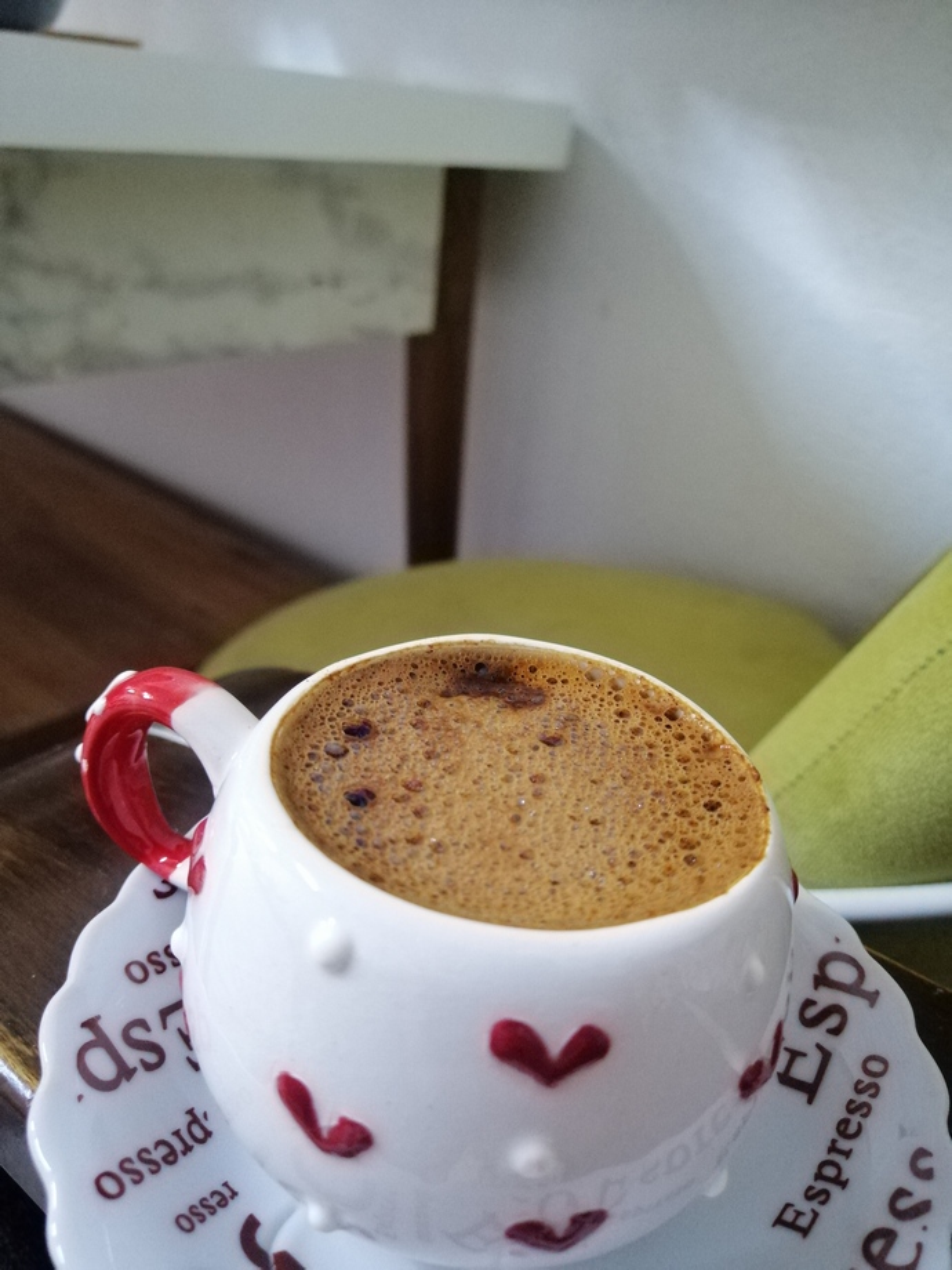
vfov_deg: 65.3
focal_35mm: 27
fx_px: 990
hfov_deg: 51.4
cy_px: 635
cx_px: 476
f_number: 1.8
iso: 800
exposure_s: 1/16.7
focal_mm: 3.95
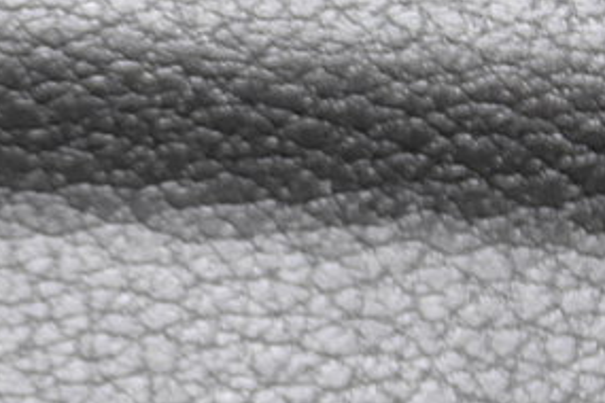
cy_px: 648
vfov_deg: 3.9
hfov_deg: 5.8
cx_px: -185
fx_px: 5881
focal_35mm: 350
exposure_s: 1/80
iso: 3200
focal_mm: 52
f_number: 3.8
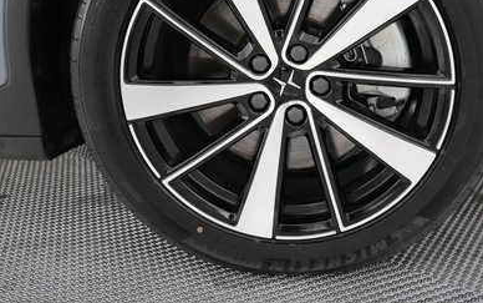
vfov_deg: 29.5
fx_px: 553
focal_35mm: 42
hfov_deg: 46.8
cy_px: 39
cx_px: 296
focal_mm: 25
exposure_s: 1/320
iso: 6400
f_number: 2.8
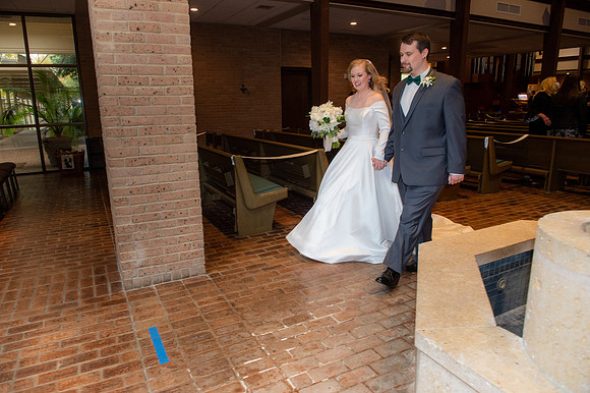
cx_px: 295
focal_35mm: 24
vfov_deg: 53.1
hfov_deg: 73.8
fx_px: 393
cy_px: 196
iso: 1600
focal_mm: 24
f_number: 5.6
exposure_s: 1/125
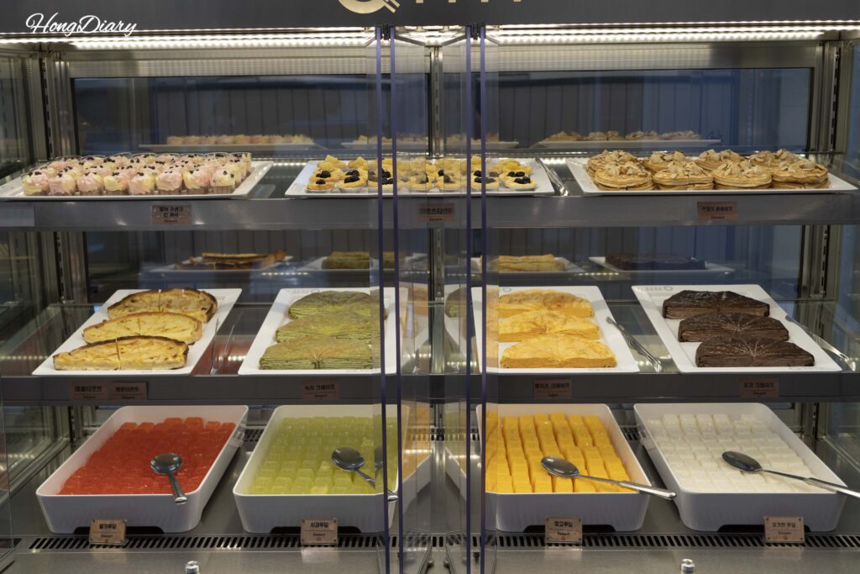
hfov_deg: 54.4
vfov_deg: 37.9
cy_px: 287
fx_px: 836
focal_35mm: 35
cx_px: 430
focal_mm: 35
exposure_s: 1/160
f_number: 5
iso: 320
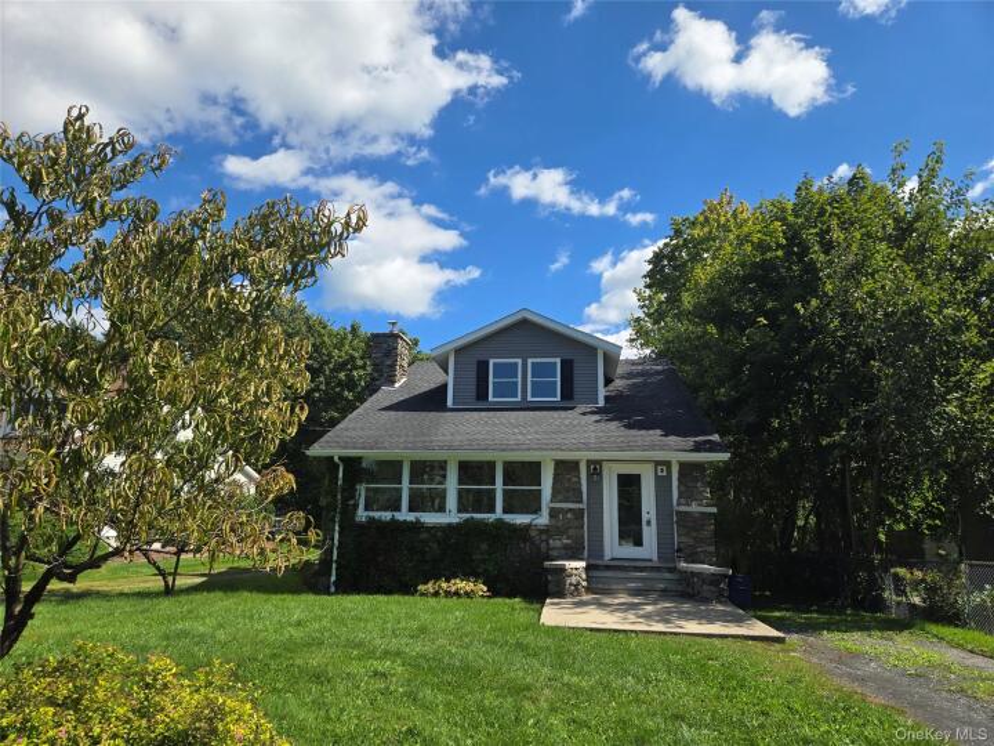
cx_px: 497
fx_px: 660
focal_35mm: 23
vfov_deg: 58.9
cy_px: 373
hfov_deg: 73.9
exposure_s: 1/1641
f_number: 1.8
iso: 25
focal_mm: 5.4
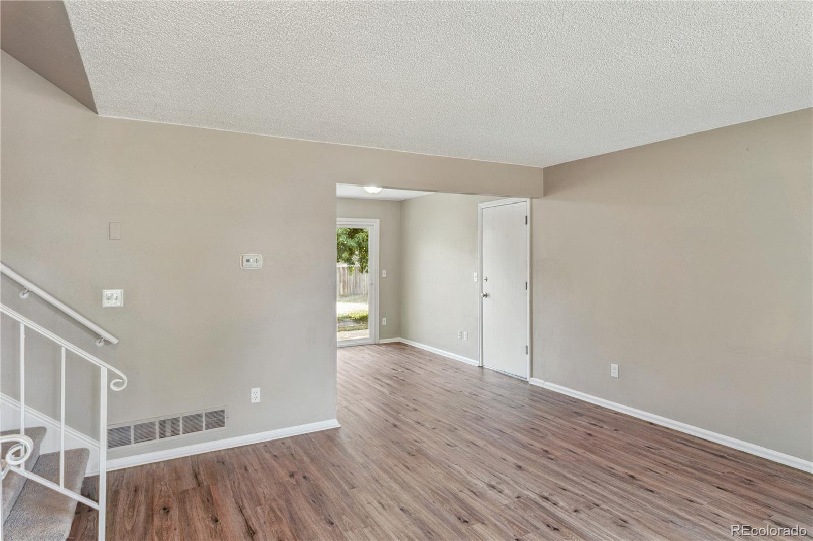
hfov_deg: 84.0
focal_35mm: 20
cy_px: 270
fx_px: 452
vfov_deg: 61.9
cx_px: 406
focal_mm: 20
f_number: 22
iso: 125
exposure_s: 1/3.33
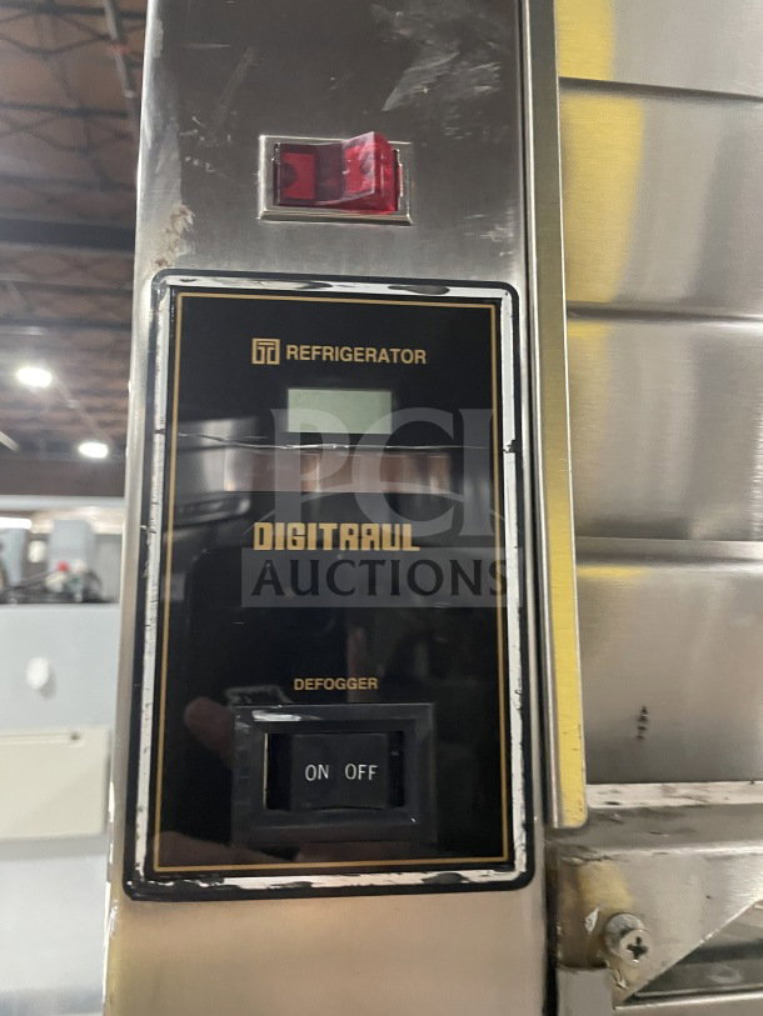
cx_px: 382
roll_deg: +1.9
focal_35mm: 26
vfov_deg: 67.3
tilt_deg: +10.8
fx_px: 764
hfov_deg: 53.1
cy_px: 508
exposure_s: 1/57
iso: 500
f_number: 1.6
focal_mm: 4.2
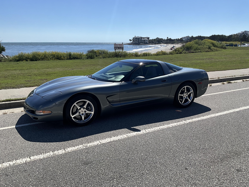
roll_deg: +0.5
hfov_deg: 61.7
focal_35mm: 29
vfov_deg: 48.2
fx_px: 209
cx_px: 124
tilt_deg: -12.7
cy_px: 94
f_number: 1.8
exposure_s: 1/3322
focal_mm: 3
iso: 25
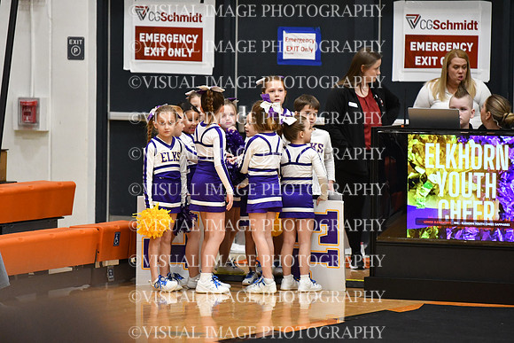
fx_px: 4284
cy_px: 172
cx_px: 257
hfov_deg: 6.9
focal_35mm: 300
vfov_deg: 4.6
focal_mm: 200
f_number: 2.8
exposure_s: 1/800
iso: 5000
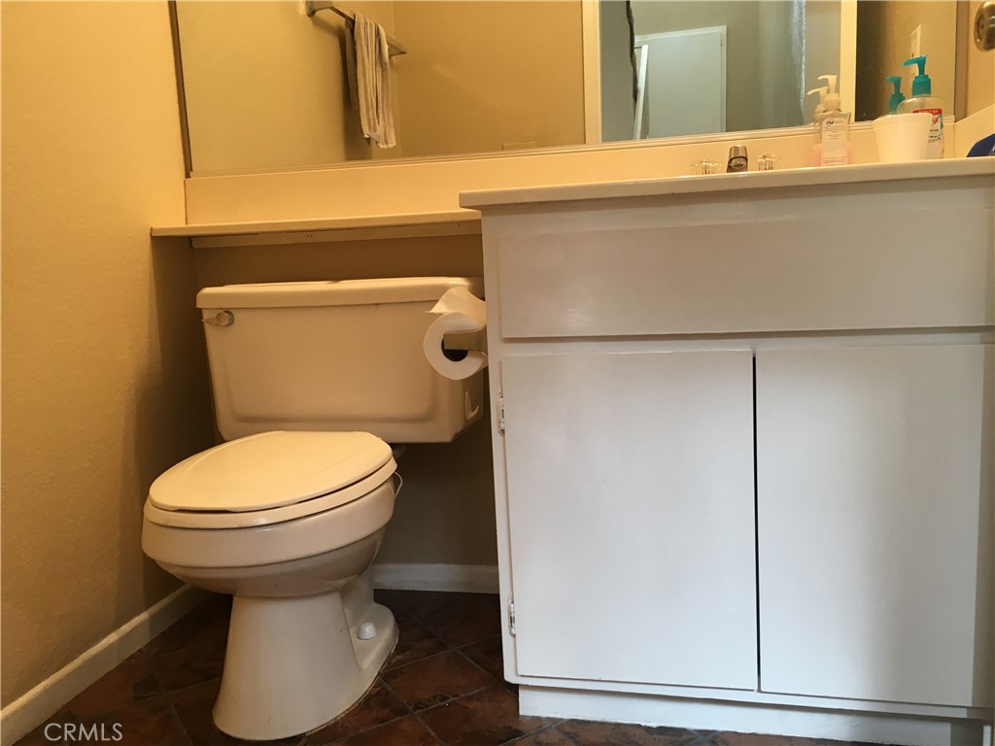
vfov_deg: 48.2
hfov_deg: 61.7
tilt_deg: -9.3
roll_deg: +2.3
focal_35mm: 29
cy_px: 373
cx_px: 498
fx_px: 834
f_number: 2.2
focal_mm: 4.15
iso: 64
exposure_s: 1/30
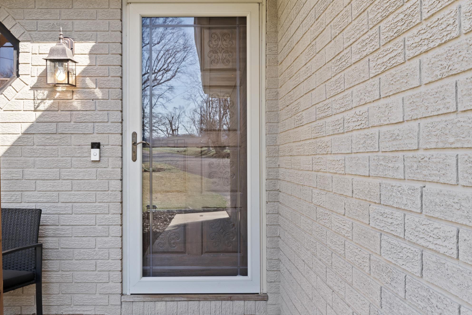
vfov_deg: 38.9
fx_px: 446
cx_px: 206
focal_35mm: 34
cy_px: 155
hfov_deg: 55.6
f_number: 9
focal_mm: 18
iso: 200
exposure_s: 1/25
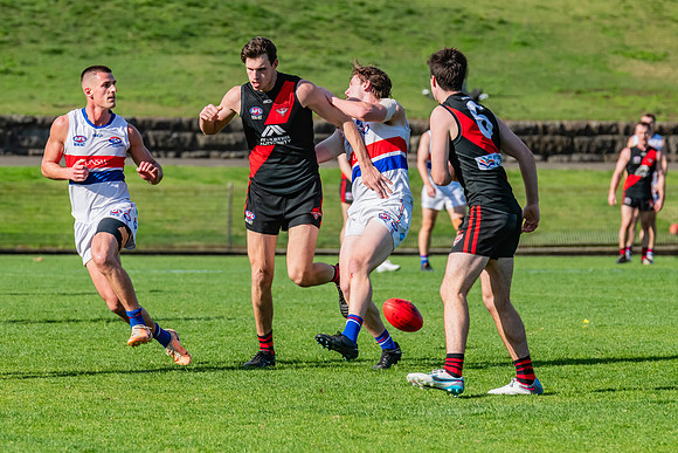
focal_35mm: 476
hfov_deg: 4.3
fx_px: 8974
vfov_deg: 2.9
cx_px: 323
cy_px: 143
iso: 800
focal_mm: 330
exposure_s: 1/1600
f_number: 10
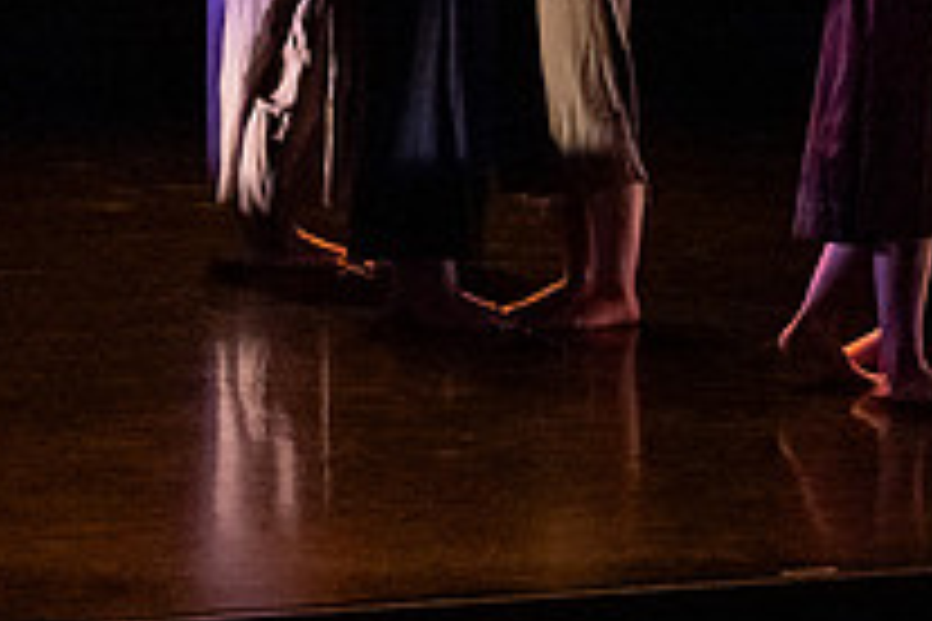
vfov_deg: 8.0
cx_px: 909
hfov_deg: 12.3
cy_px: -444
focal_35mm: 166
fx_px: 4297
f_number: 3.5
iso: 4000
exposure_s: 1/320
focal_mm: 45
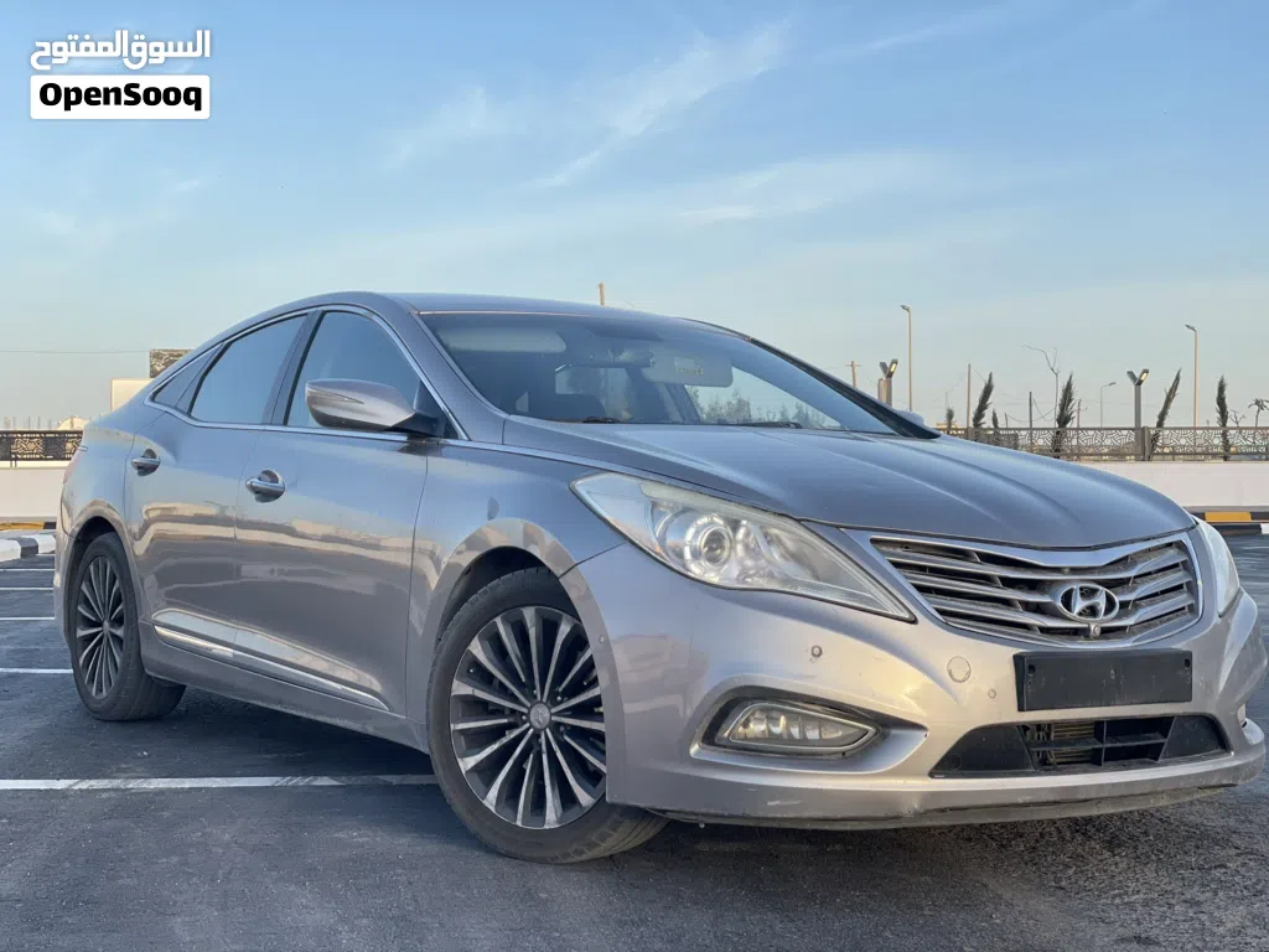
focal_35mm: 52
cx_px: 634
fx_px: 1906
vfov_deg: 28.0
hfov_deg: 36.8
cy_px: 476
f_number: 2
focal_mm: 6
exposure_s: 1/390
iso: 32
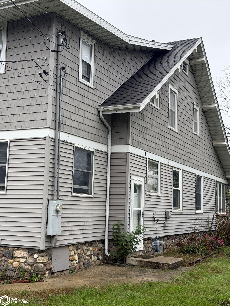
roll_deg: -1.7
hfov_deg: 30.3
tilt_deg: +7.3
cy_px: 153
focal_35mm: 48
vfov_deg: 39.7
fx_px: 425
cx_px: 115
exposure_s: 1/1133
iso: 100
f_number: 1.78
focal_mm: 6.76
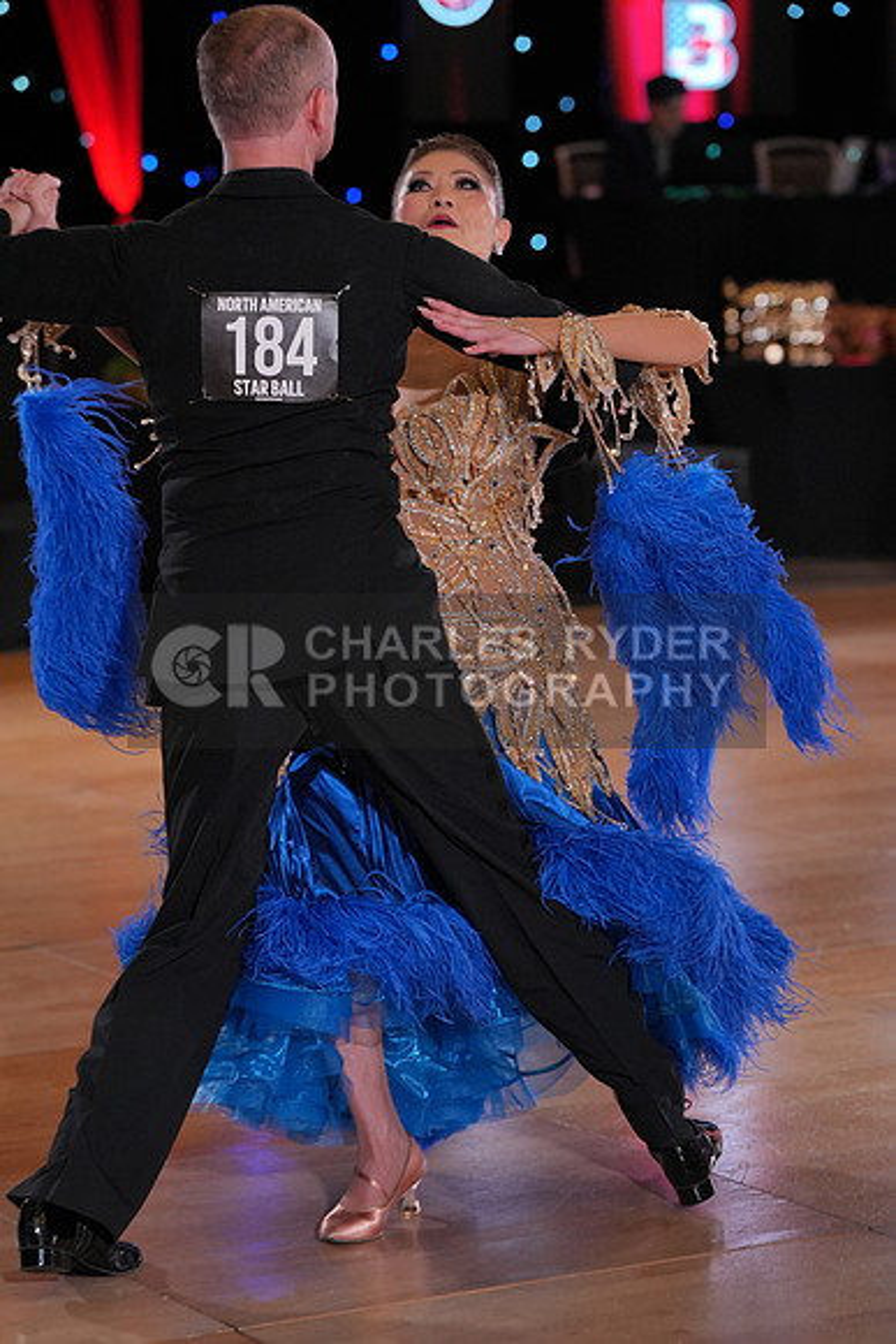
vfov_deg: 16.4
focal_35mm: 125
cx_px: 448
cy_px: 672
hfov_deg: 11.0
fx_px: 4664
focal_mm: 125
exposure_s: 1/500
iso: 1600
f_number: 4
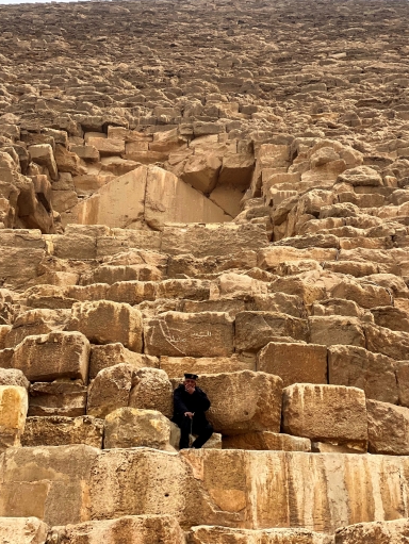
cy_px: 235
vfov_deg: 31.6
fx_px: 960
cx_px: 192
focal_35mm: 61
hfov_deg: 24.1
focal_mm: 6
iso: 20
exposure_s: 1/1065
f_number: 2
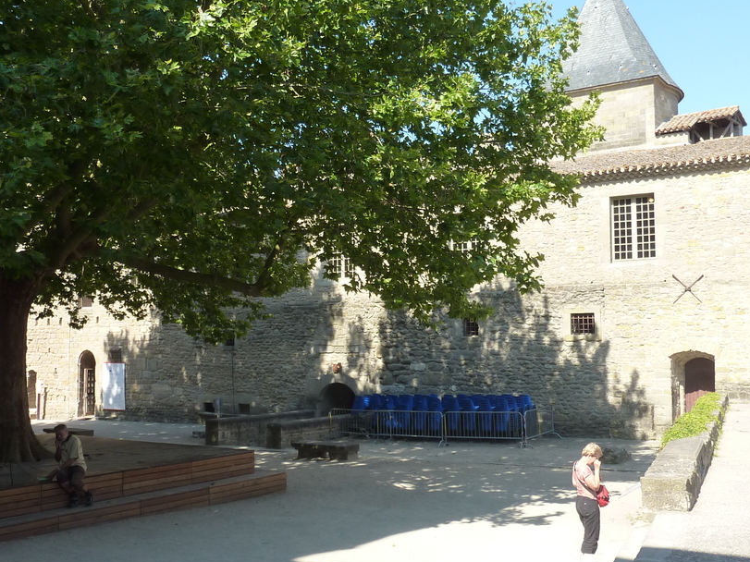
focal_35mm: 37
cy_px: 303
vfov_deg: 38.6
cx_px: 355
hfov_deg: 50.1
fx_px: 802
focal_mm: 4.1
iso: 125
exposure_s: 1/250
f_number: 4
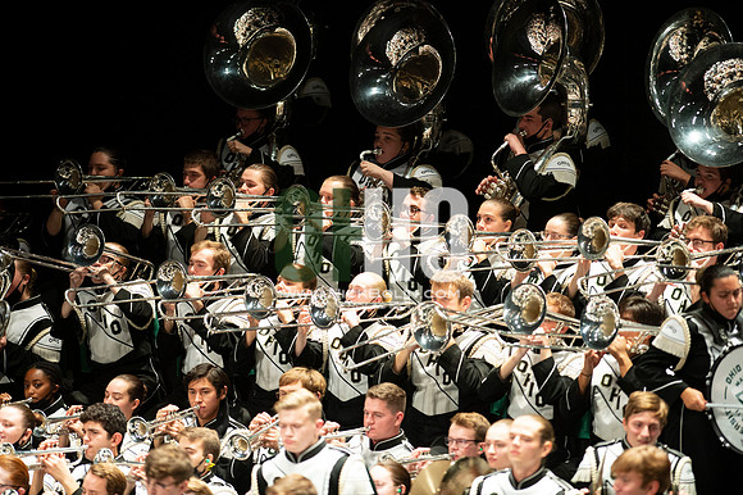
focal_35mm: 300
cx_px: 372
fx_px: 6188
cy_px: 248
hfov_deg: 6.9
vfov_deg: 4.6
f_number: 2.8
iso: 3200
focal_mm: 300
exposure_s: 1/500
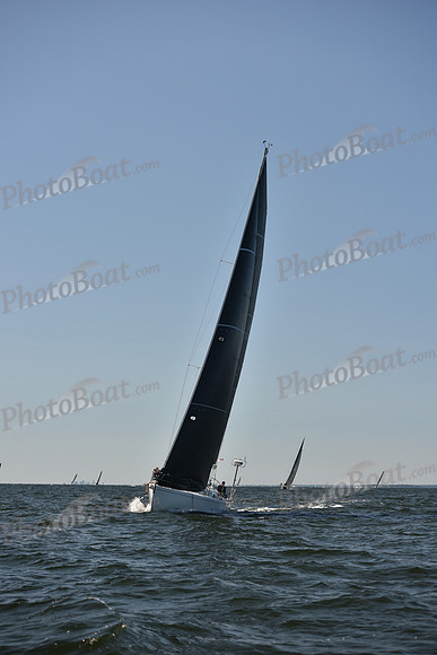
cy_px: 328
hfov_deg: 19.5
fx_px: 1274
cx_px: 218
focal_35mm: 70
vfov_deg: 28.8
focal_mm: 70
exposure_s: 1/1600
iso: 250
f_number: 4
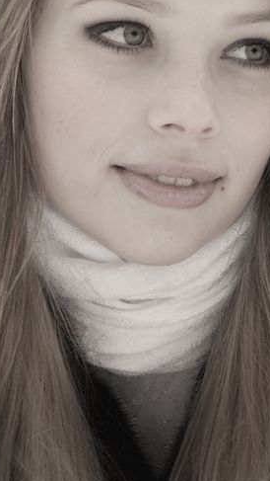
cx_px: 162
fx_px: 3512
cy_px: 93
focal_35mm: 276
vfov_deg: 7.8
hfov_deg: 4.4
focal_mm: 95
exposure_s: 1/200
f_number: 5.3
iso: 200
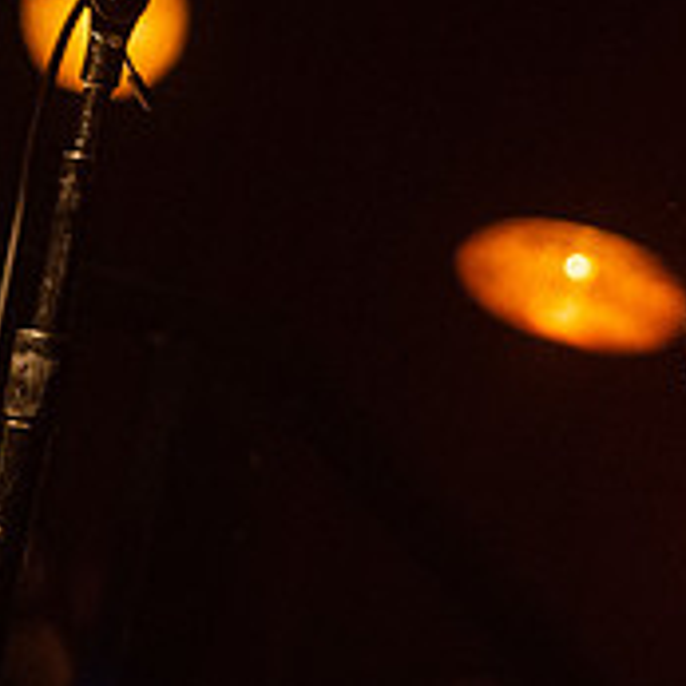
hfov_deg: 7.4
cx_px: 974
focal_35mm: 233
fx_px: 5224
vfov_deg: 7.5
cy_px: 502
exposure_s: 1/125
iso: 3200
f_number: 3.2
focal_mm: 70
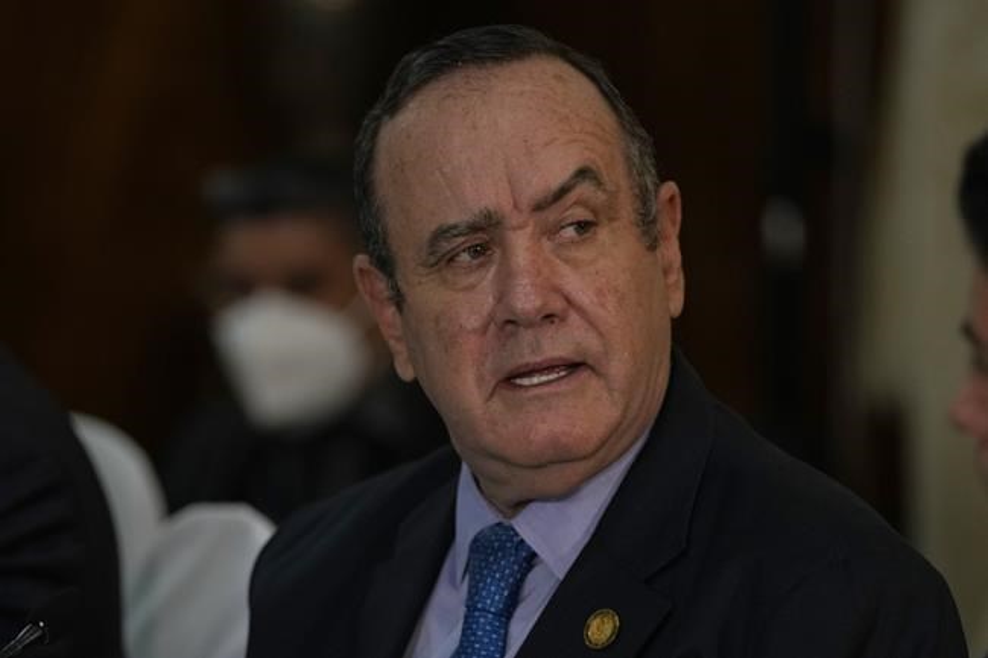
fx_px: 4280
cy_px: 329
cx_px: 494
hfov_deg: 13.2
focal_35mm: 156
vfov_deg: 8.8
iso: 1250
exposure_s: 1/200
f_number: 2.8
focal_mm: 156
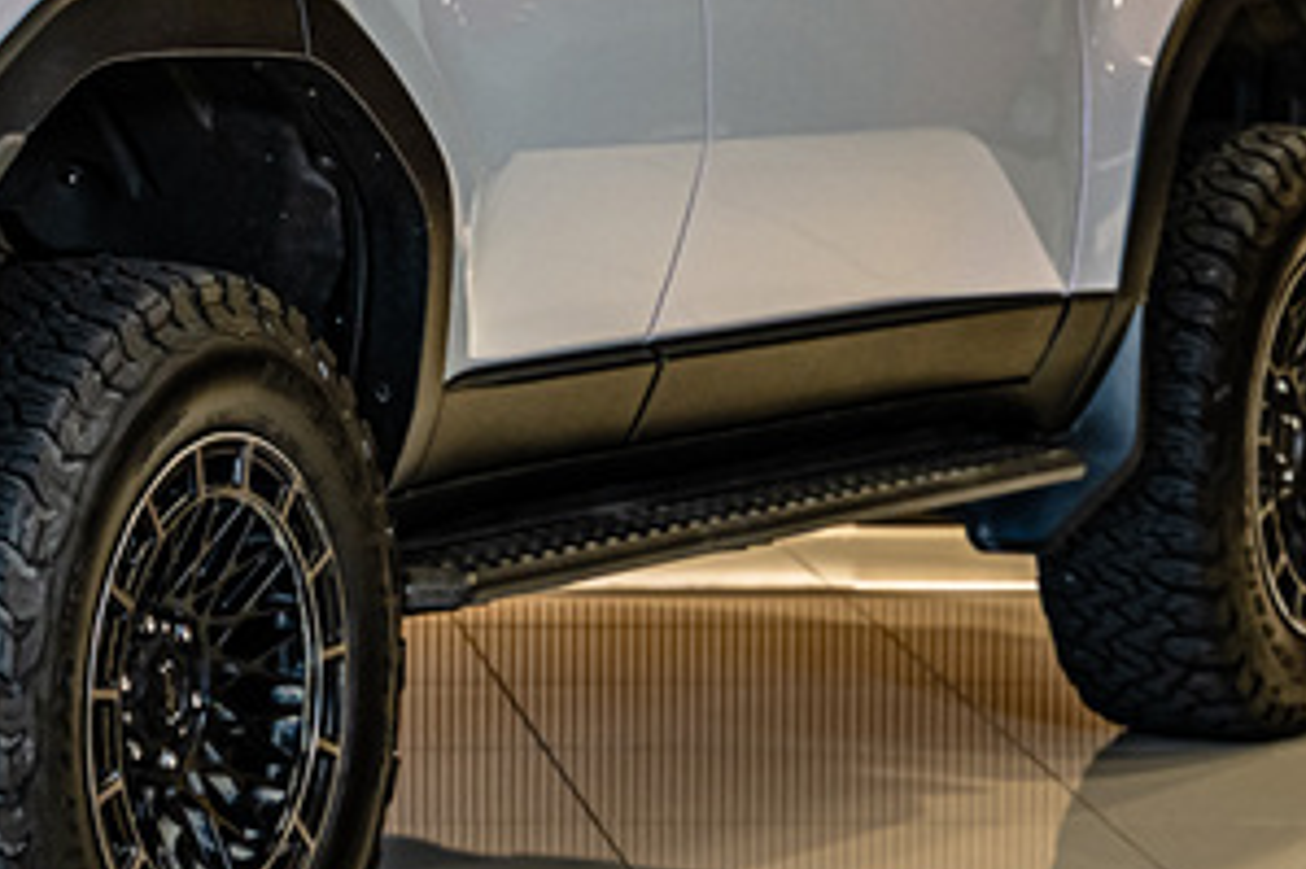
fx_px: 6707
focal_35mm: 185
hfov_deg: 10.9
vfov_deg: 7.3
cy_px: -197
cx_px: -225
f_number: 4
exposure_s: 1/125
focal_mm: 54
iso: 500
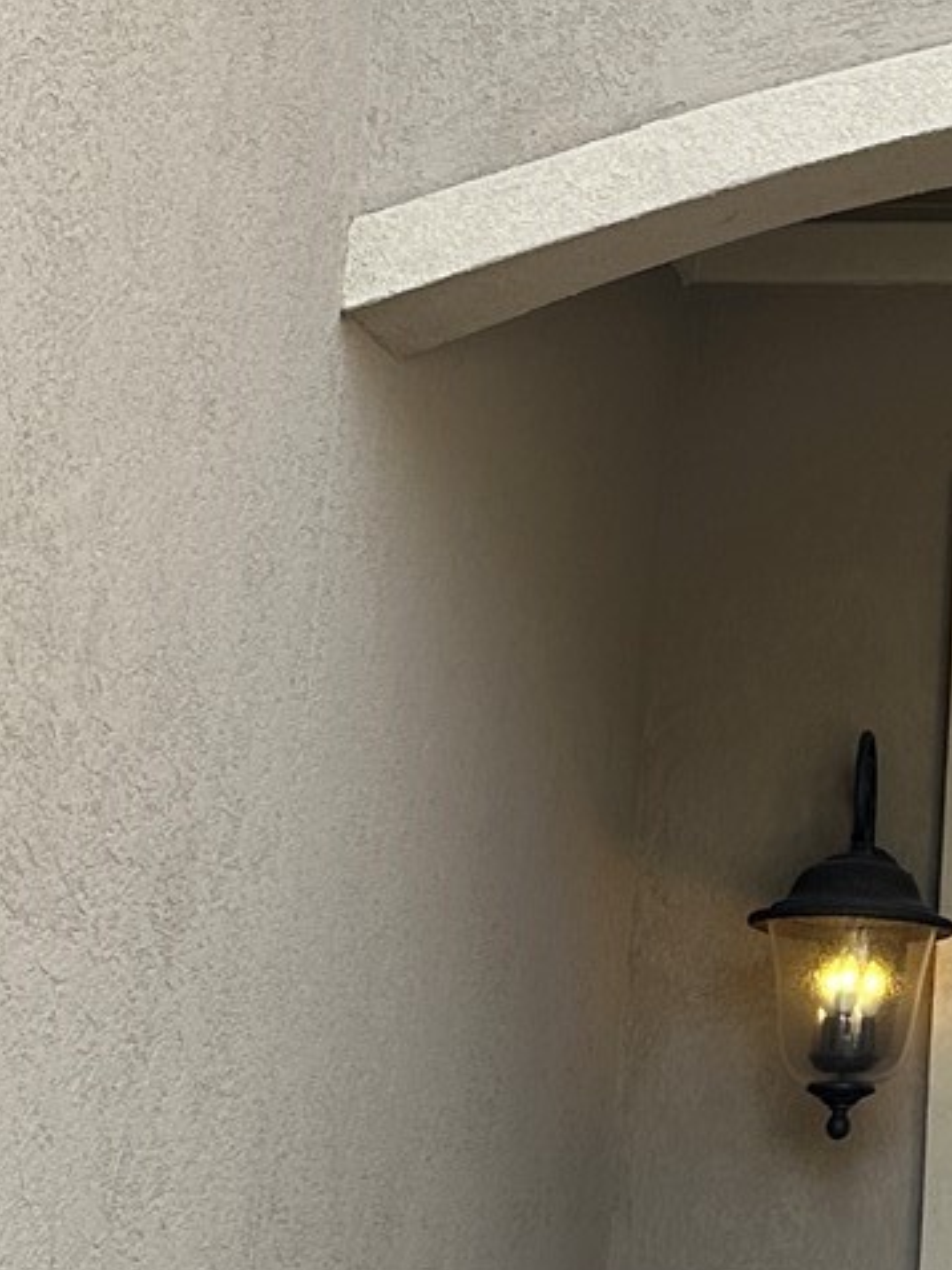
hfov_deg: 13.5
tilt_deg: +19.5
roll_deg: -1.8
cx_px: 1471
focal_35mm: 103
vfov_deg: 18.7
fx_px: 3775
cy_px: 67
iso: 80
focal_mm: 6.86
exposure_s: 1/654
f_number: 1.78
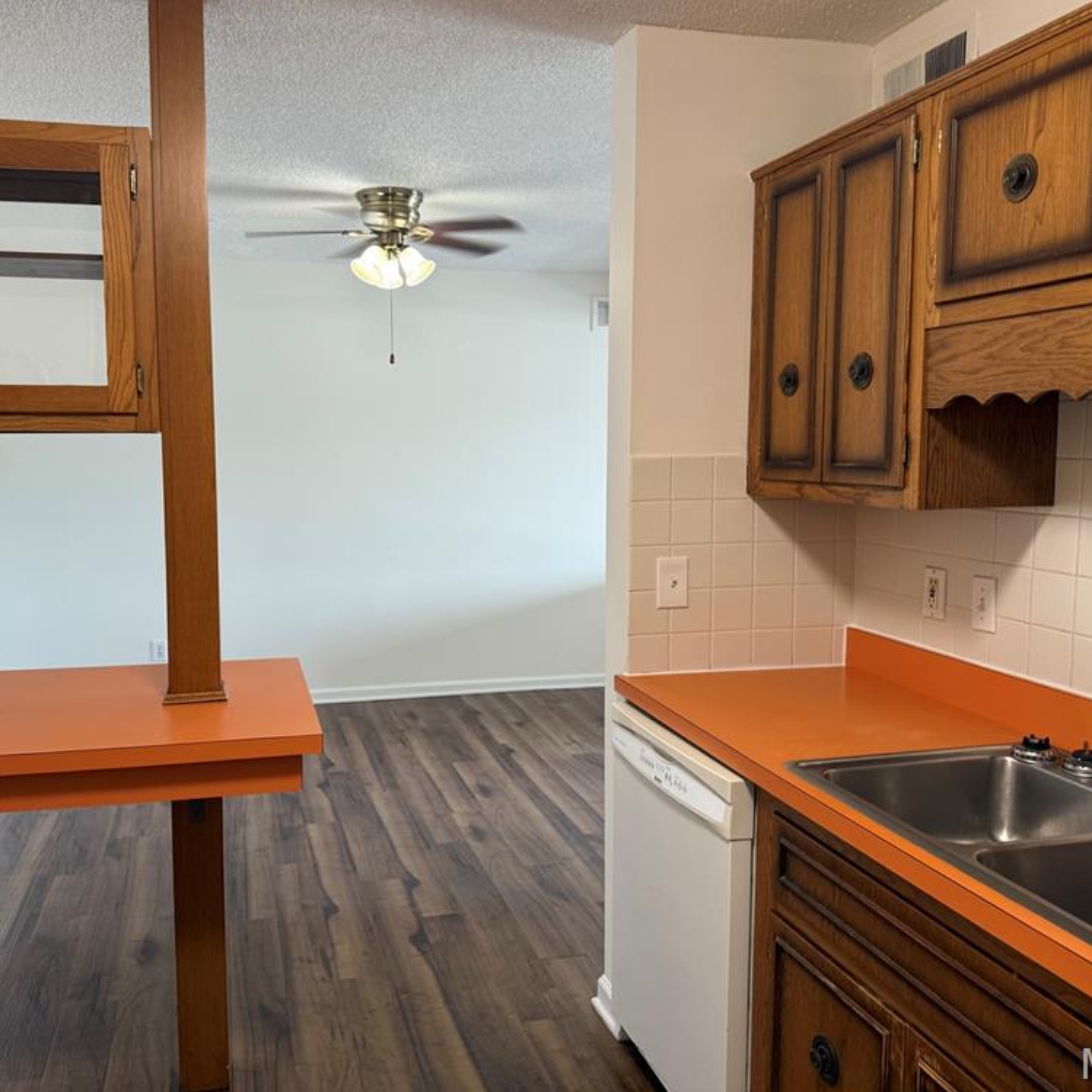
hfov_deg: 55.5
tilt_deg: -5.2
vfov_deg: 55.6
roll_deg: -0.1
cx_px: 481
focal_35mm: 29
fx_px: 1035
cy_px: 535
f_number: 1.78
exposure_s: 1/60
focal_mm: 6.76
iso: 160
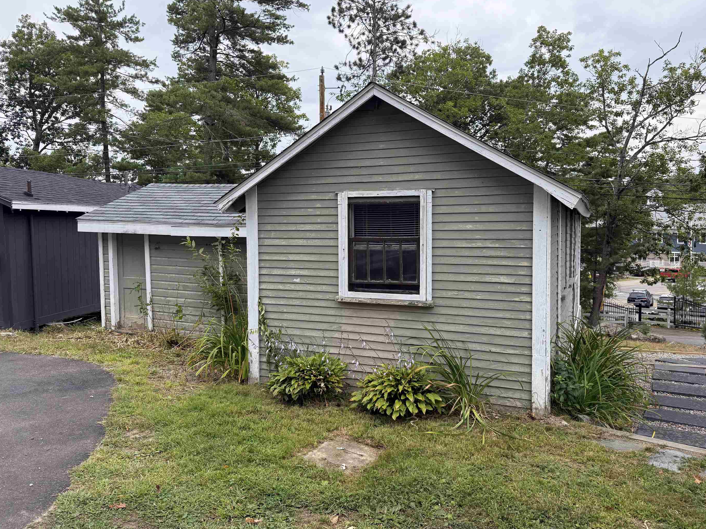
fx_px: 551
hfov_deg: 65.3
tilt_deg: -3.0
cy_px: 253
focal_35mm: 27
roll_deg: +0.8
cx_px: 370
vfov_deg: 51.3
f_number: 1.78
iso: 100
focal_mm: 6.76
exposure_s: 1/1075
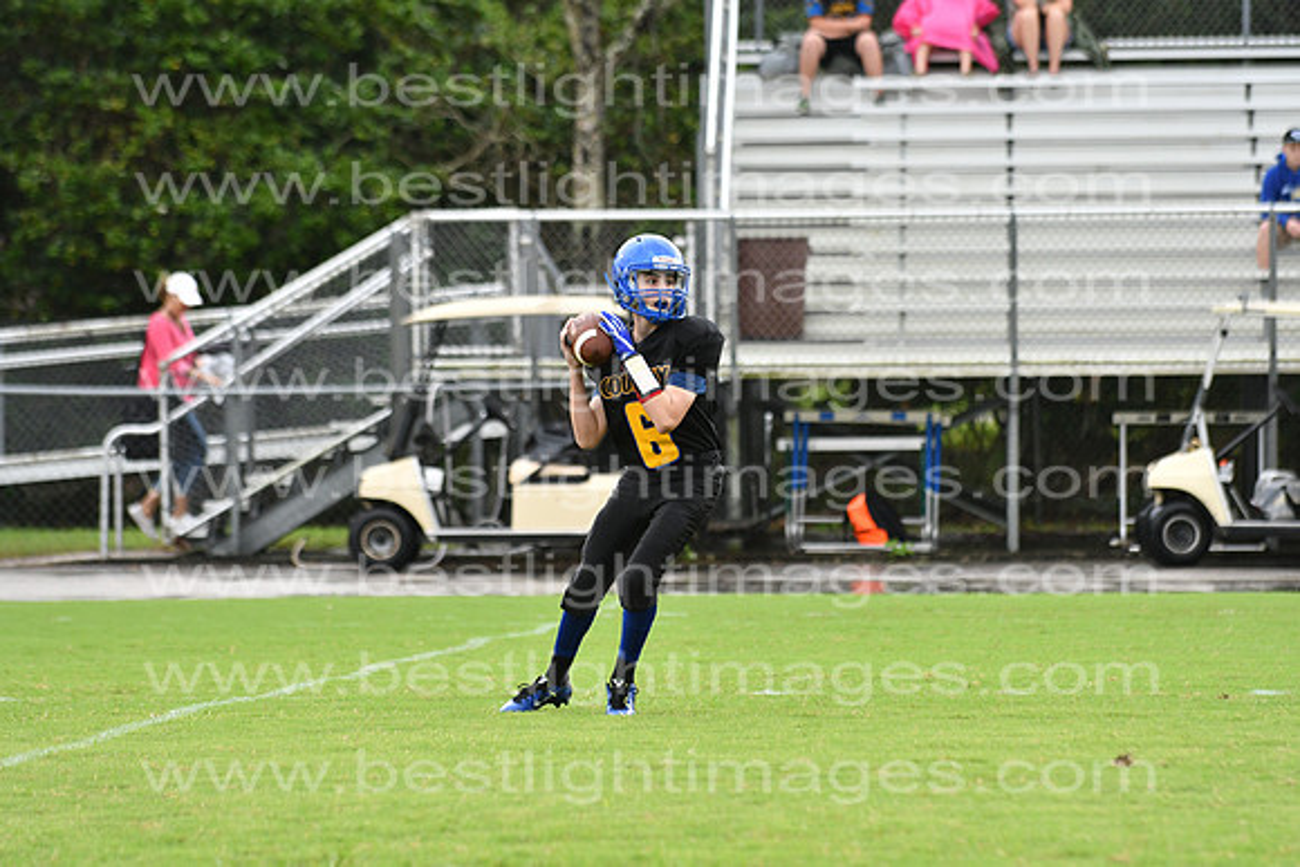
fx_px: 7585
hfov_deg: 9.8
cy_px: 434
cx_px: 650
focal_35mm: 210
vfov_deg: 6.5
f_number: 3.5
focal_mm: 140
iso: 800
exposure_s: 1/1600
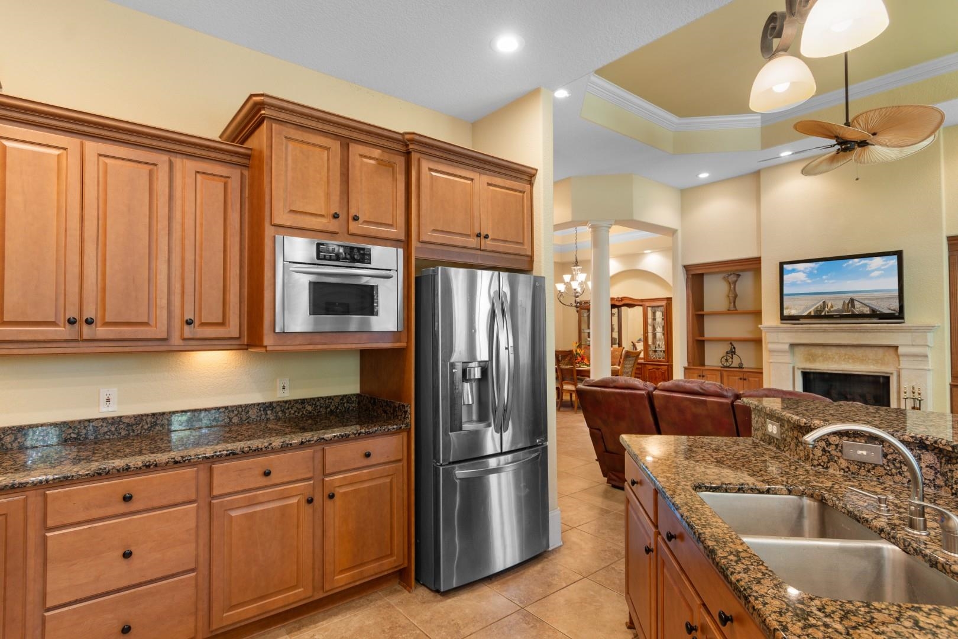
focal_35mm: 18
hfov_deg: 90.0
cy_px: 320
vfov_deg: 67.4
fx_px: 479
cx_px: 479
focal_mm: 12
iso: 100
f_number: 4.8
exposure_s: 1/4
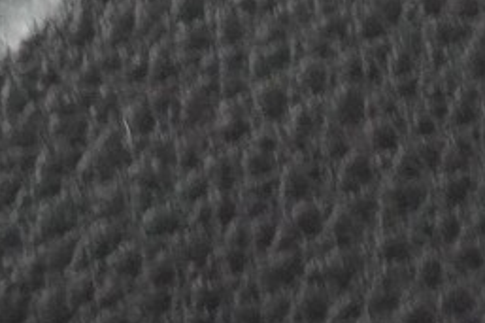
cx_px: 949
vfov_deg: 5.4
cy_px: -385
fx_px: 3312
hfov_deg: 8.0
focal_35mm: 246
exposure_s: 1/13
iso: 6400
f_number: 4.5
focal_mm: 26
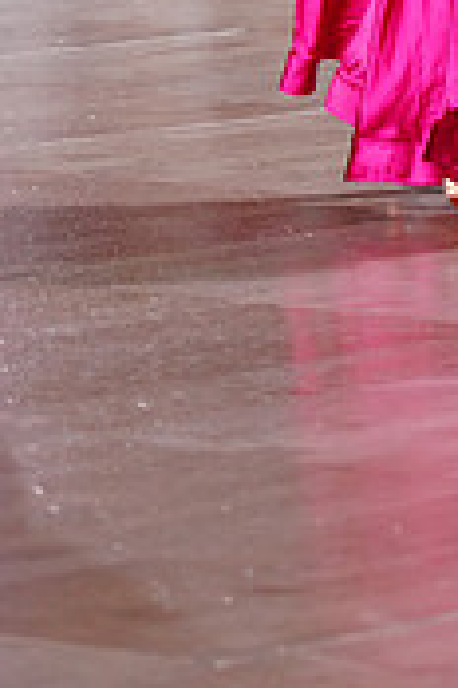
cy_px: -376
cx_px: 574
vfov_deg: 5.8
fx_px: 6679
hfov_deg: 3.9
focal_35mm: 350
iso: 2000
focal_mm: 105
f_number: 4
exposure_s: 1/320
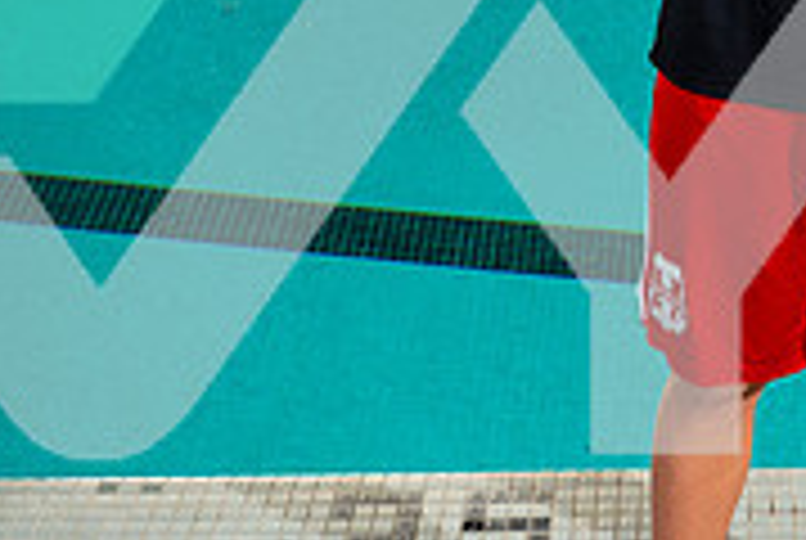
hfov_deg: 20.1
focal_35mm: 97
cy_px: -326
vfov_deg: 13.2
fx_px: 2175
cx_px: 869
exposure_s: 1/250
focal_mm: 30
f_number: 8
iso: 1000
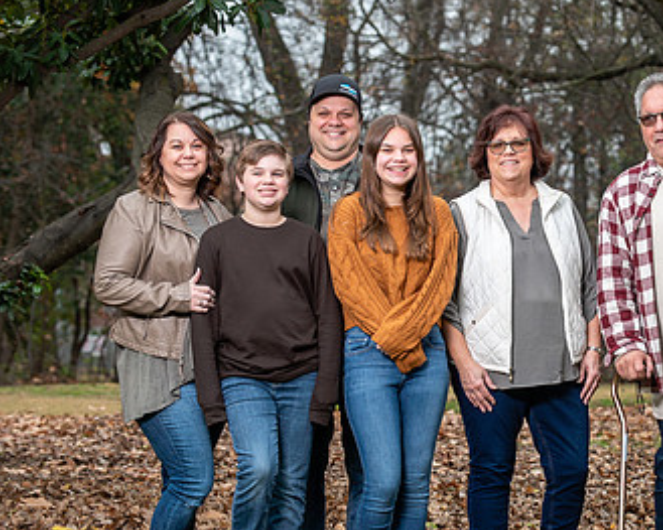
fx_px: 2923
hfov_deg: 12.9
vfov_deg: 10.4
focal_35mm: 149
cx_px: 566
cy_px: 289
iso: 200
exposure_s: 1/125
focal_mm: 90
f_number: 4
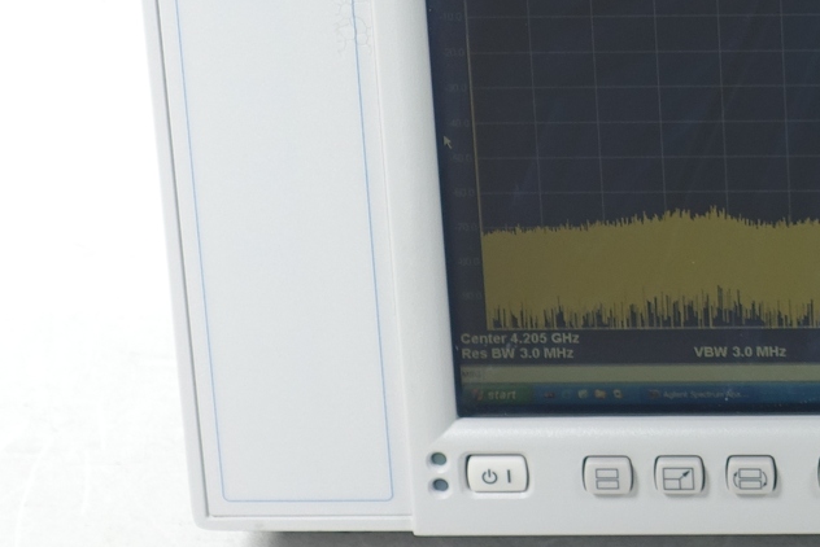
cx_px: 1142
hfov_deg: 9.8
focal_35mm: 204
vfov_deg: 6.7
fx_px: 4649
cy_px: -15
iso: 125
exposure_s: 1/80
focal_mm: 23.14
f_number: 3.2
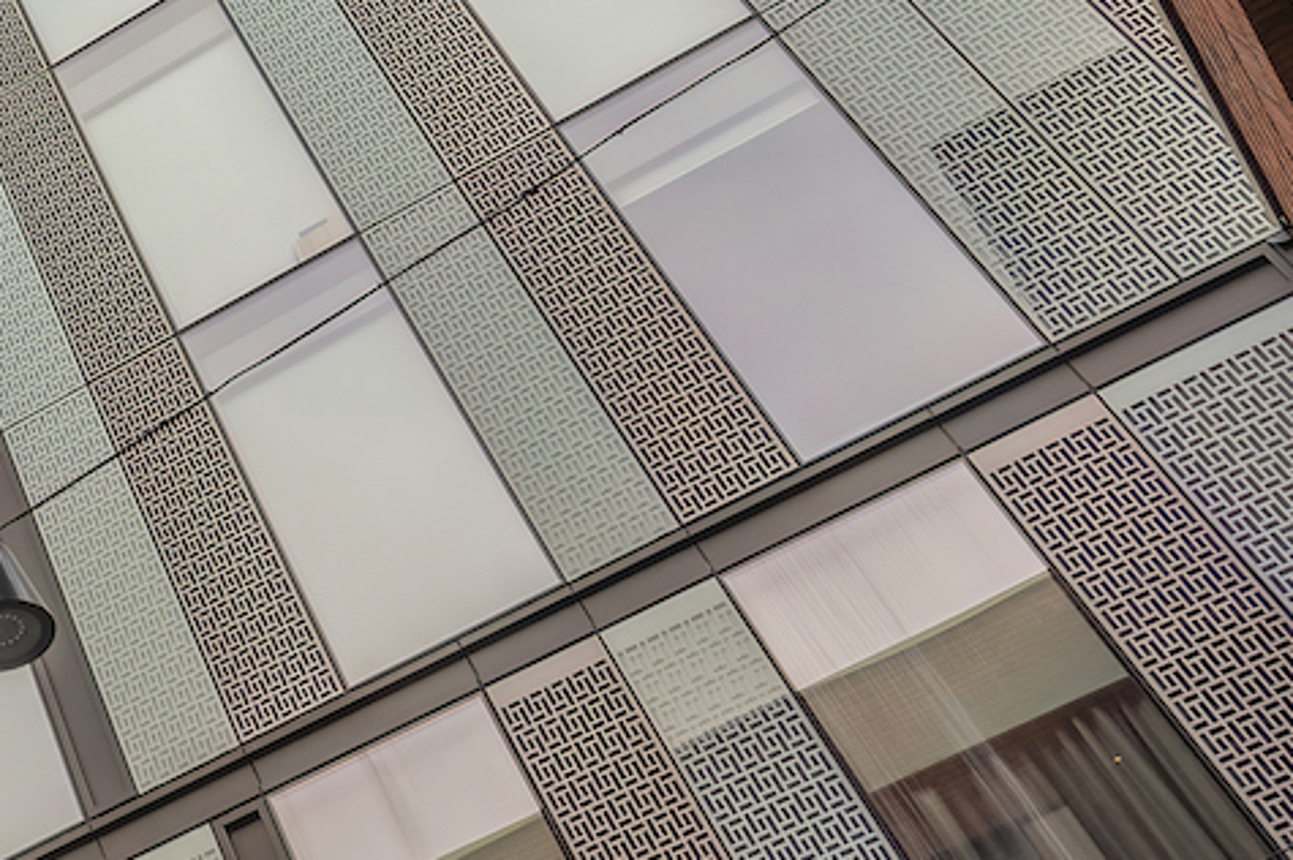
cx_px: -766
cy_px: -626
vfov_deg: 16.6
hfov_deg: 22.4
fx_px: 2512
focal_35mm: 70
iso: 320
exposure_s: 1/800
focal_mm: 16
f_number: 9
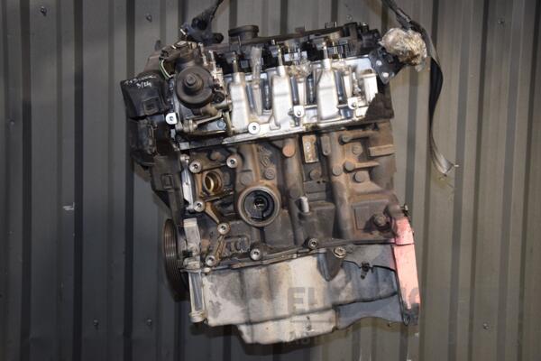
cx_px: 270
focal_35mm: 42
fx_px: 631
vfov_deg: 31.9
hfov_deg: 46.4
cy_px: 180
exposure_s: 1/80
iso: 800
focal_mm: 28
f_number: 5
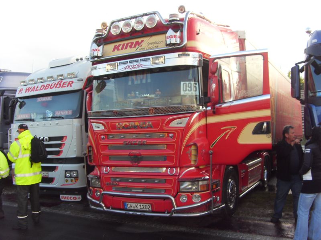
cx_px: 160
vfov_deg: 36.8
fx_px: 362
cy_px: 120
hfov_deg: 47.9
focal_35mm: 39
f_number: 3.5
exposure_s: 1/90
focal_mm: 6.6
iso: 80
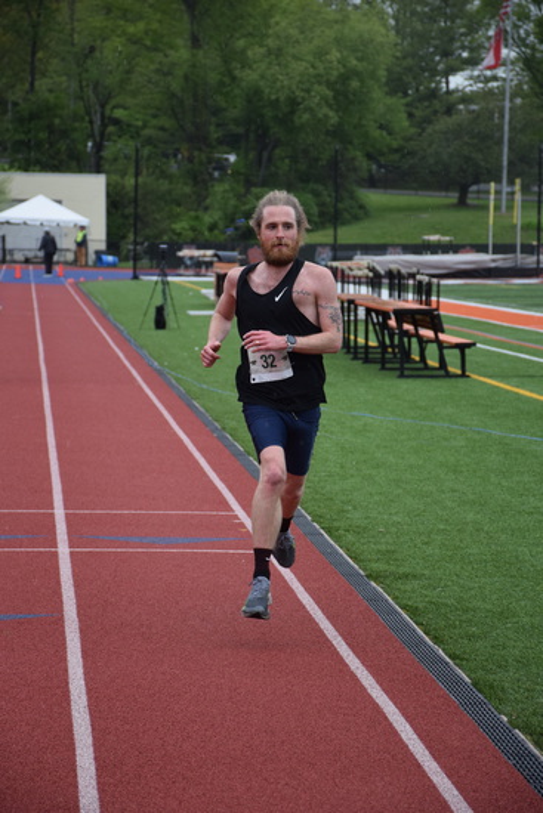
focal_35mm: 135
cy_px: 406
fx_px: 3052
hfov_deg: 10.2
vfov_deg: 15.2
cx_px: 272
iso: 800
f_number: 5.3
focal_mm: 90
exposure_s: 1/640
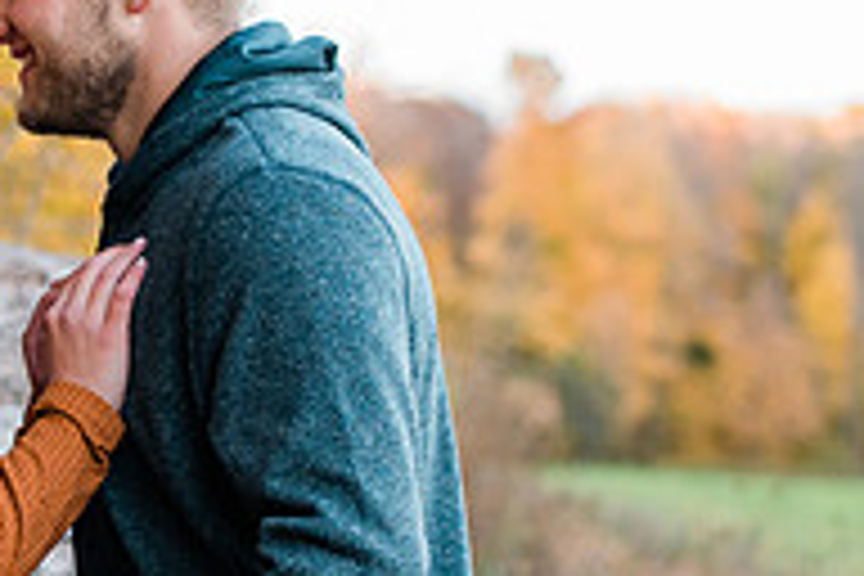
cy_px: 448
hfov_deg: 11.7
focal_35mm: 175
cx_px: 126
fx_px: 4200
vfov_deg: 7.8
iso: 320
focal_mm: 58
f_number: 2.8
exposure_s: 1/200
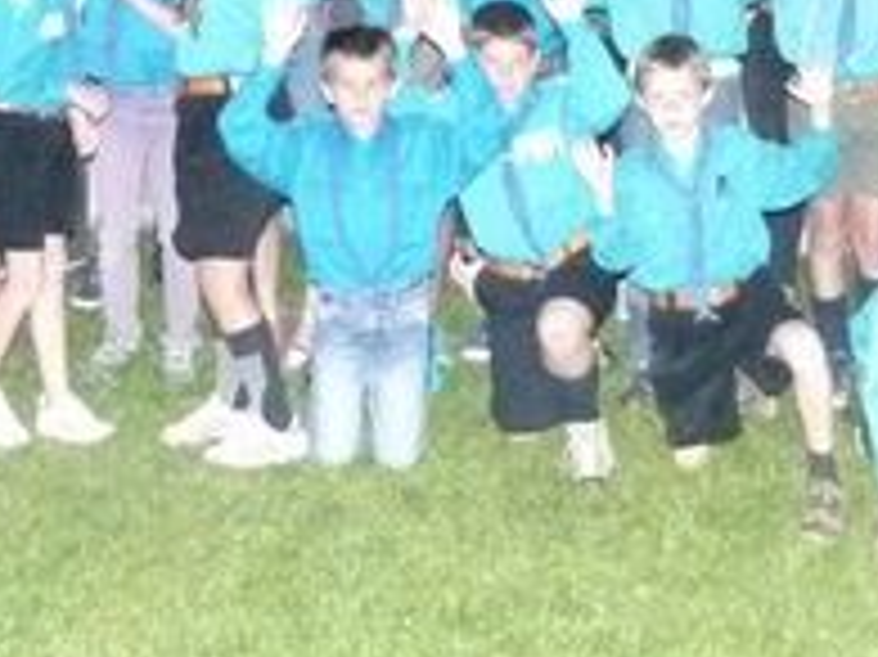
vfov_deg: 18.2
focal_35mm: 77
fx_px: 1952
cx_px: 459
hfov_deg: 25.3
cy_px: -108
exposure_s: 1/60
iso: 1250
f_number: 2.8
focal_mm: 4.5
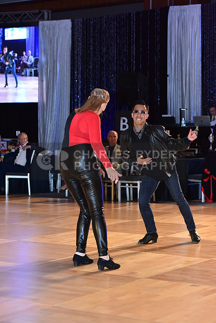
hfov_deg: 15.9
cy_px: 162
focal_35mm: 86
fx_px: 773
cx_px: 108
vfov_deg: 23.6
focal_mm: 86
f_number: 5
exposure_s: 1/250
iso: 2000
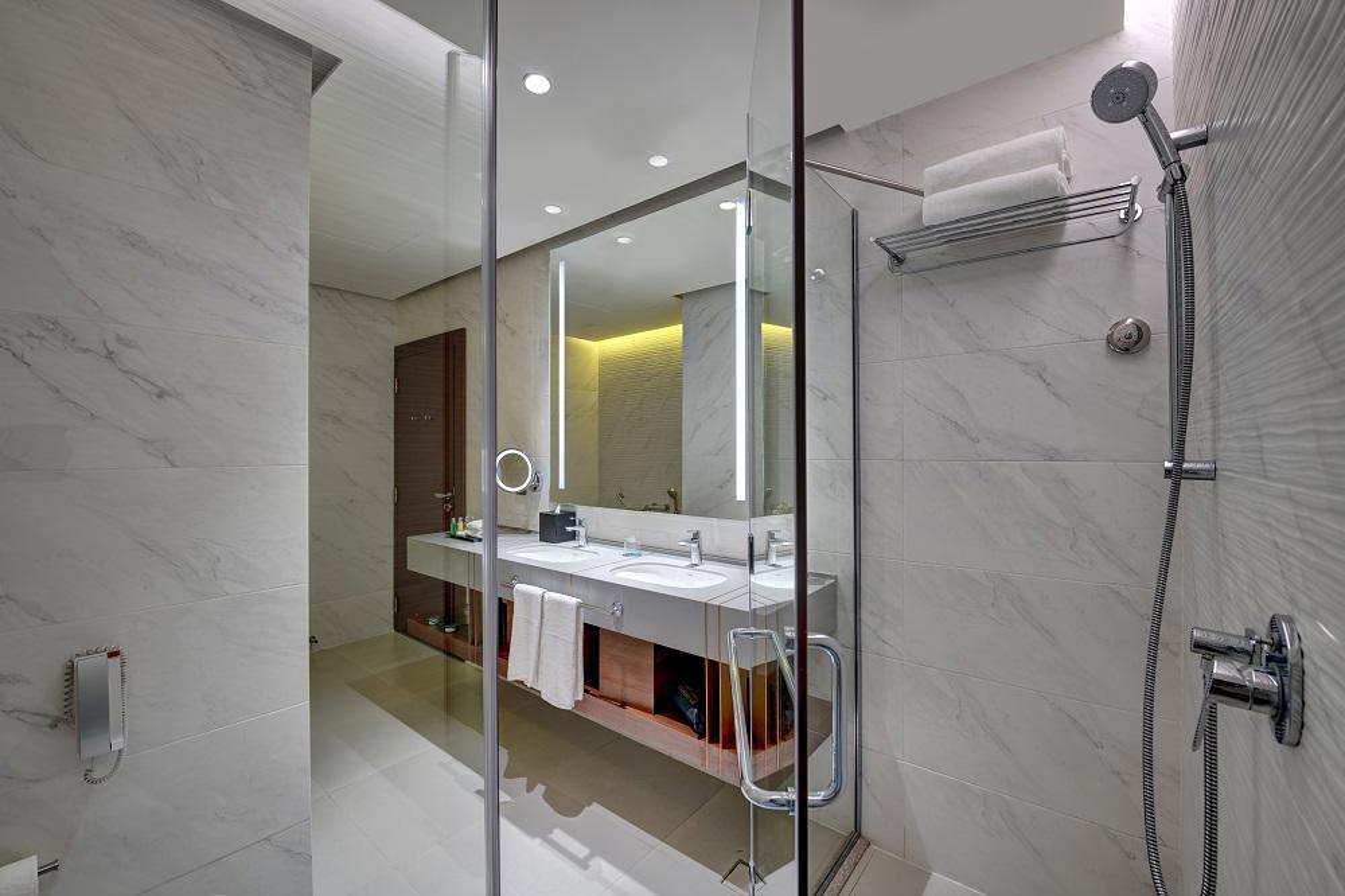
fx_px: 523
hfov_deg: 104.3
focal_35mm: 14
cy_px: 448
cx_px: 672
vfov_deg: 81.2
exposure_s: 1/4
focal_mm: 14
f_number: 8
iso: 100
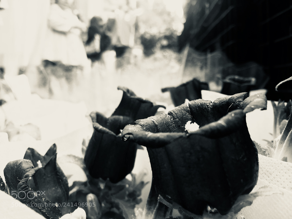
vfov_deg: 48.2
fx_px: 245
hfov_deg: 61.7
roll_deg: +0.4
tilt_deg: -5.8
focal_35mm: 29
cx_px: 146
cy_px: 110
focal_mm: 4.15
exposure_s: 1/50
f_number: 2.2
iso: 32
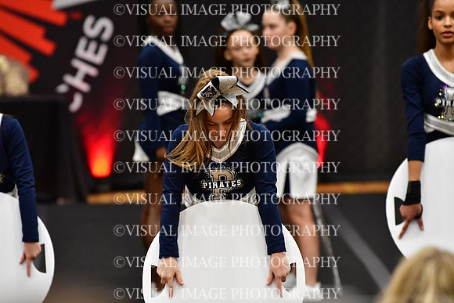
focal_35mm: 300
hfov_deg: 6.9
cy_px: 152
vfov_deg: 4.6
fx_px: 3784
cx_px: 227
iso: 4000
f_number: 3.5
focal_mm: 200
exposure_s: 1/500
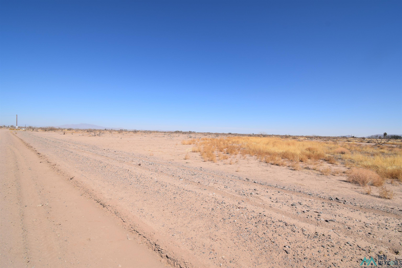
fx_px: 167
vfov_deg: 77.3
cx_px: 201
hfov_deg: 100.4
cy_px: 134
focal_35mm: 15
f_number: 11
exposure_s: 1/500
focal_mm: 10
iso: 200
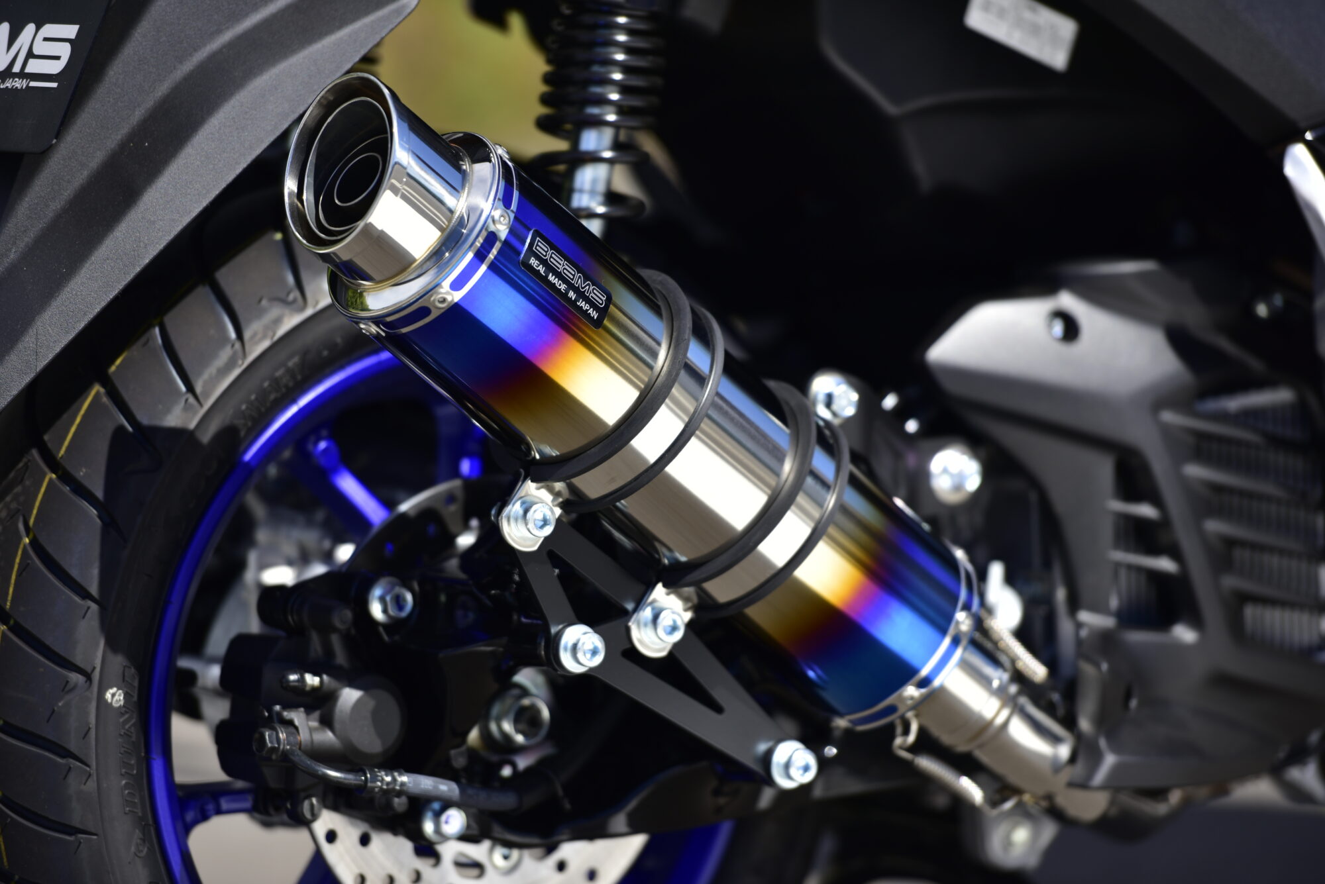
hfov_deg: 10.3
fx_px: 7363
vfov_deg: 6.9
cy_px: 442
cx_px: 662
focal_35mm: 200
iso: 100
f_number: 2.8
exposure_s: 1/1600
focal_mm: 200
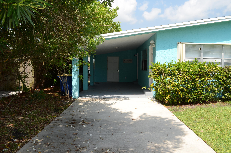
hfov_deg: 62.0
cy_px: 76
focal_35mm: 30
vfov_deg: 43.4
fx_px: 192
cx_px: 116
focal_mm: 20
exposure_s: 1/250
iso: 100
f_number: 7.1
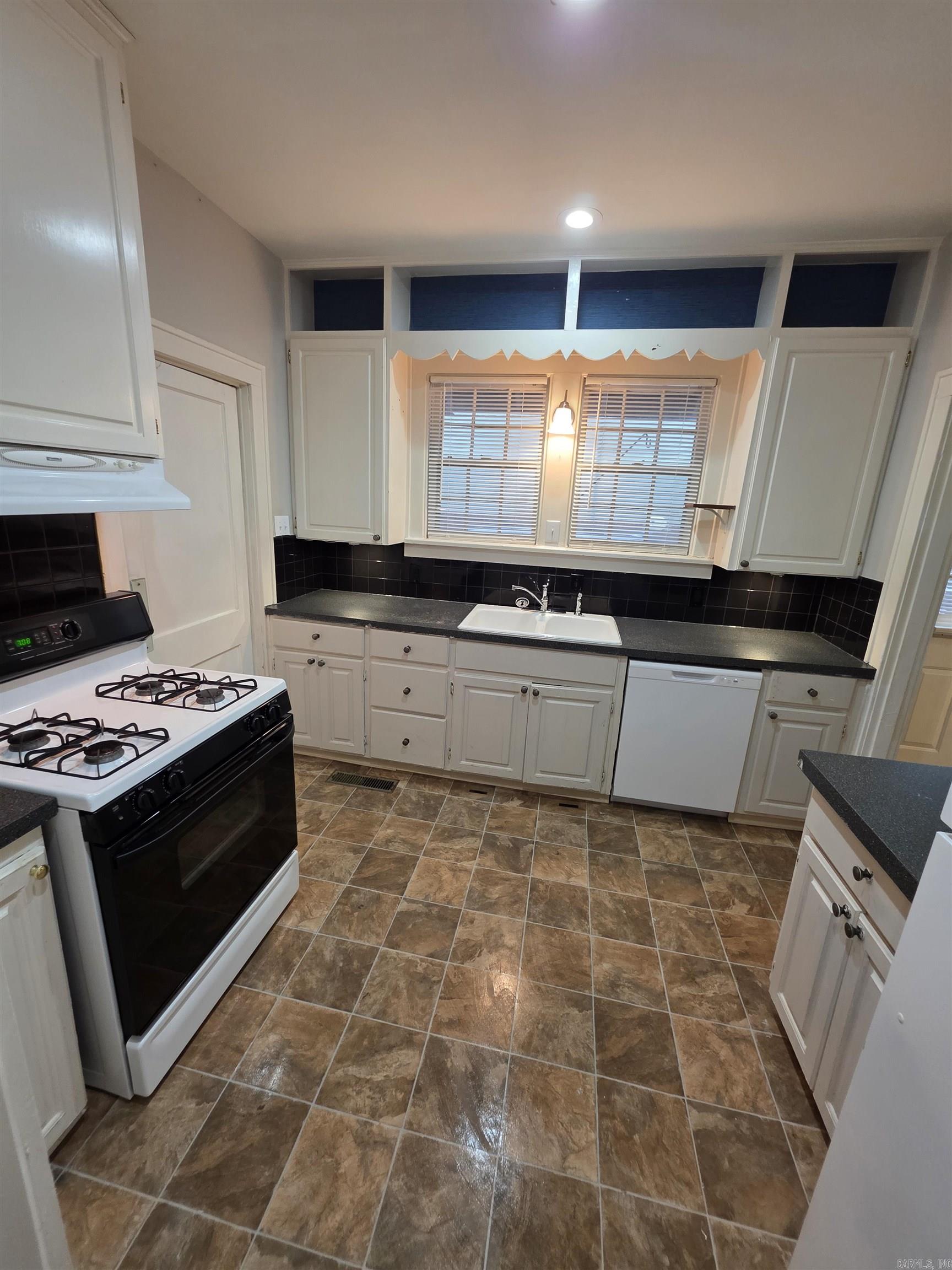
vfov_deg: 106.2
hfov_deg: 89.9
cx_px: 476
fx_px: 477
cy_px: 635
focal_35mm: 13
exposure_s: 1/60
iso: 200
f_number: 1.9
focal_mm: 2.2
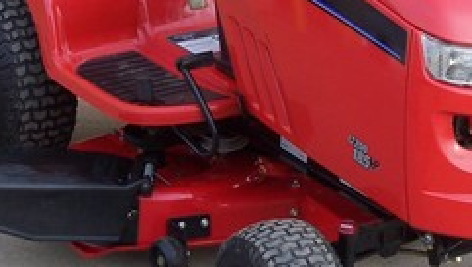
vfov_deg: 9.8
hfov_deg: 17.4
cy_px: 24
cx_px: 274
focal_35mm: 123
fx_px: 1541
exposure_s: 1/125
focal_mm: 8.6
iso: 80
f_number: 3.4
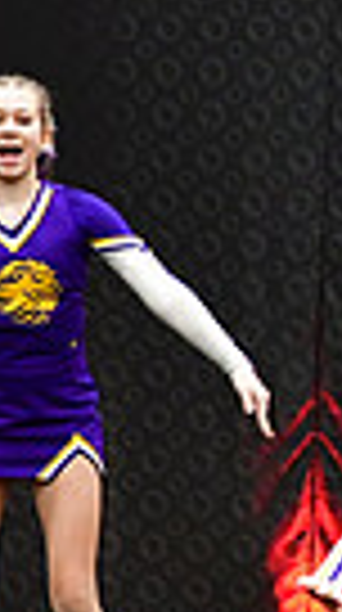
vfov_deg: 3.7
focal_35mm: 578
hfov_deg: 2.1
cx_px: -868
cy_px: 398
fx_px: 9365
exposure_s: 1/500
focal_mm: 86
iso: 5000
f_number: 3.5
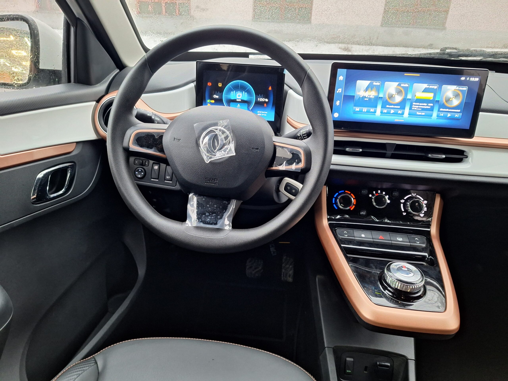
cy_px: 190
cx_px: 254
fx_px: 338
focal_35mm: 23
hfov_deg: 73.9
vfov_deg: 58.9
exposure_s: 1/20
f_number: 1.8
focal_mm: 5.54
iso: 400
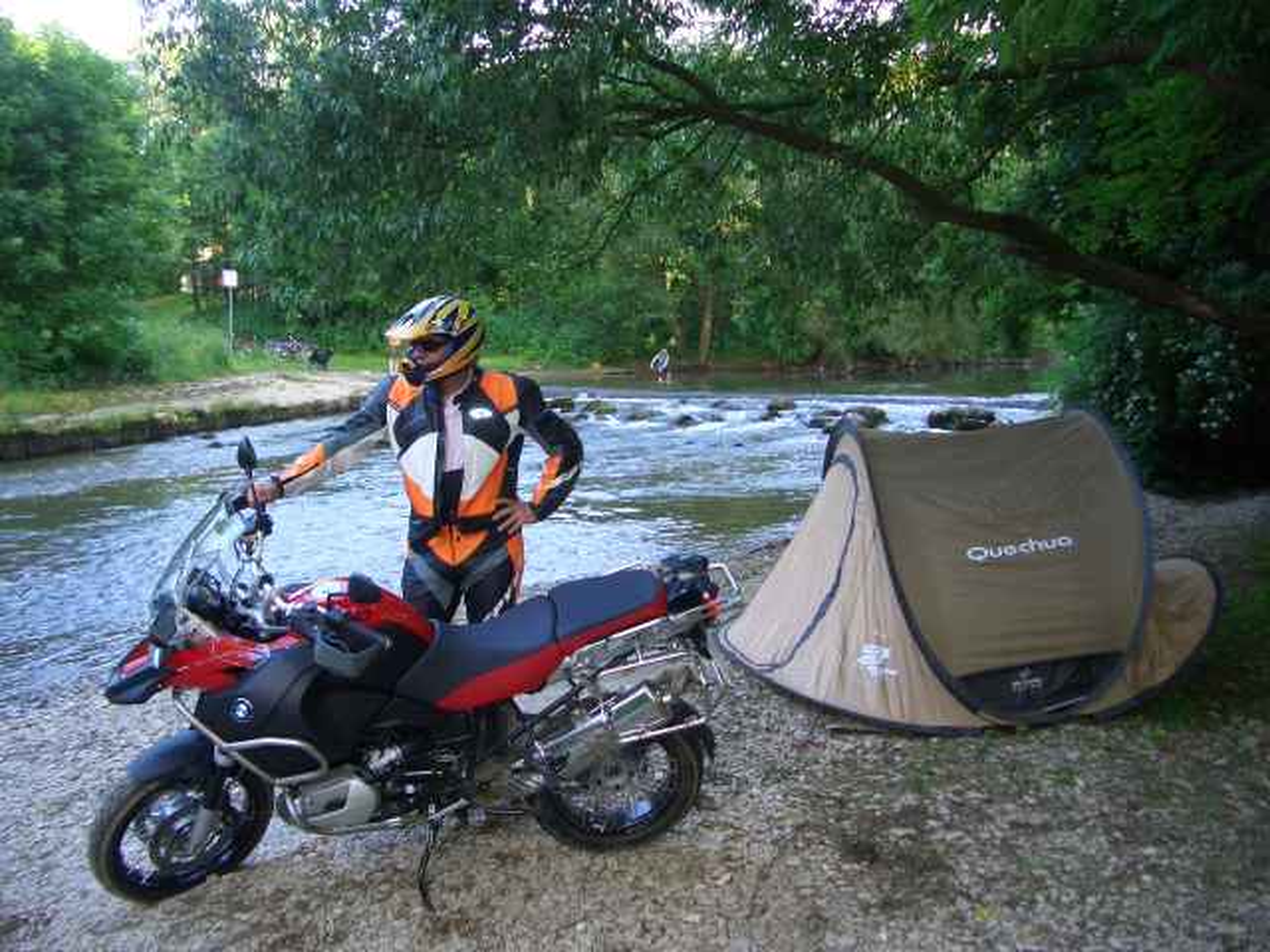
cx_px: 635
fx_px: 1284
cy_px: 476
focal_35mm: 35
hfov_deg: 52.6
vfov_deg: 40.7
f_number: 2.6
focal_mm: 5.8
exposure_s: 1/60
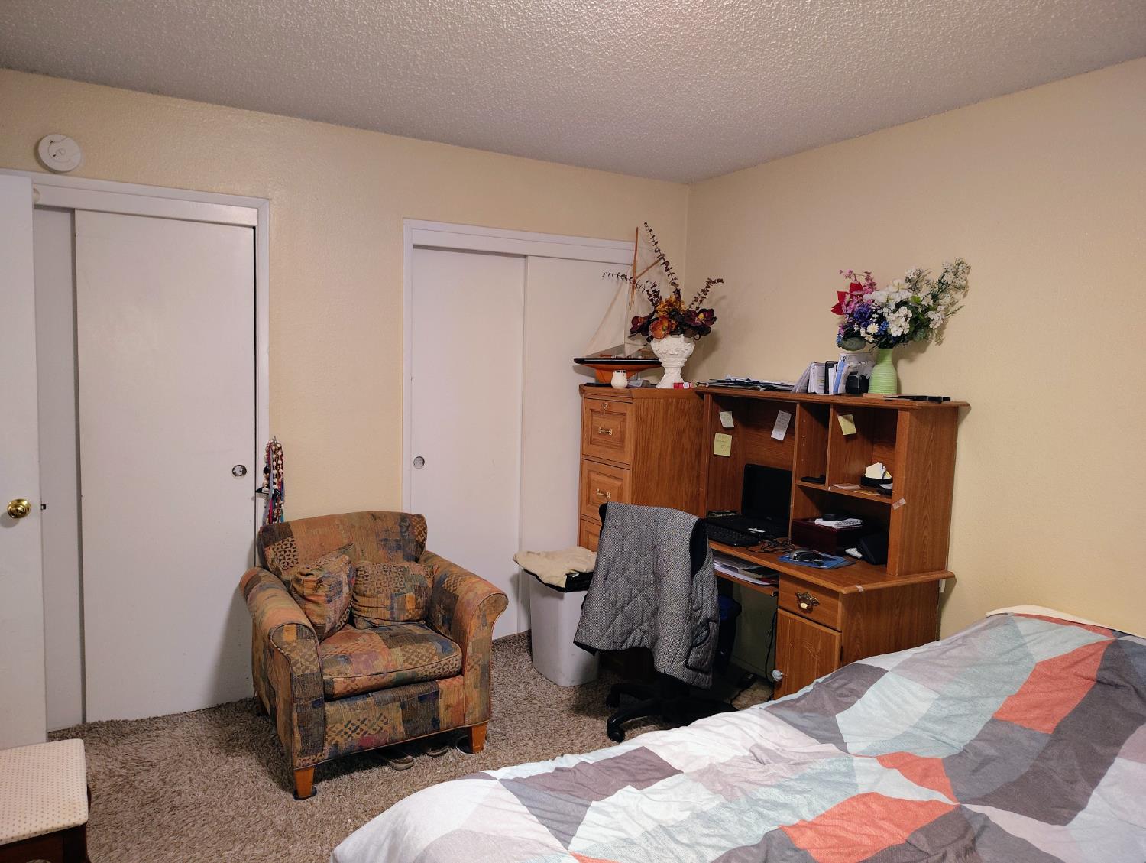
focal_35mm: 24
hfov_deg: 71.5
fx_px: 796
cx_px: 573
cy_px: 432
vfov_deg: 56.9
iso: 1409
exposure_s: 1/40
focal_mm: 5.56
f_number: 1.8
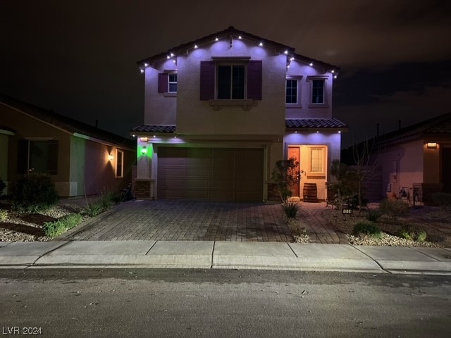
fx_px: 339
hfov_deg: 67.3
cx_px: 226
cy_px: 169
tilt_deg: +0.5
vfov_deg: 53.1
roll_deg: -0.9
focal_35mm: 26
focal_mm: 5.7
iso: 800
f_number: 1.5
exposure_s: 1/30
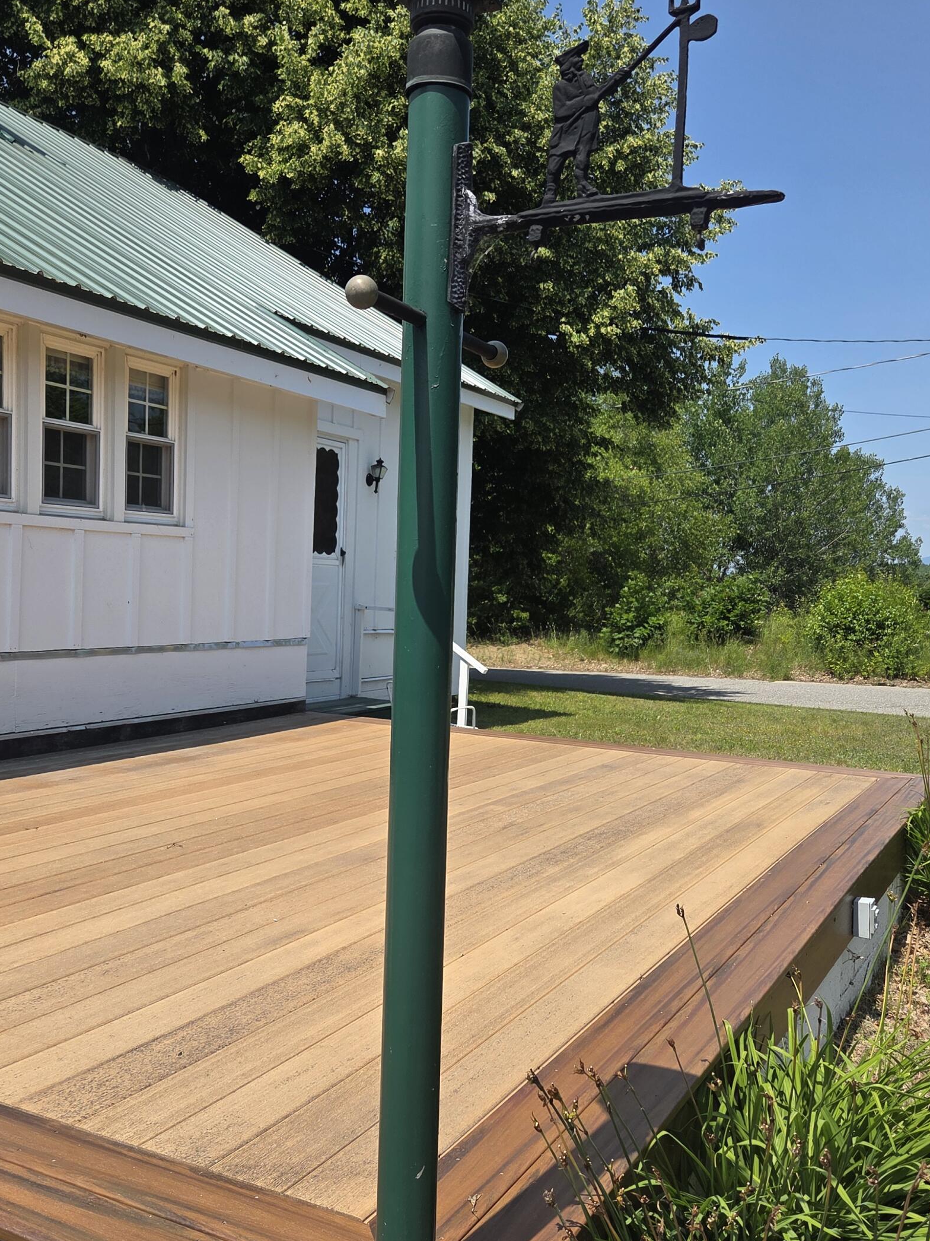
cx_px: 461
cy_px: 599
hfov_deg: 42.9
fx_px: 1182
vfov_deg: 55.3
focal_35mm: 33
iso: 80
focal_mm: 5.4
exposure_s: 1/5862
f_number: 1.8
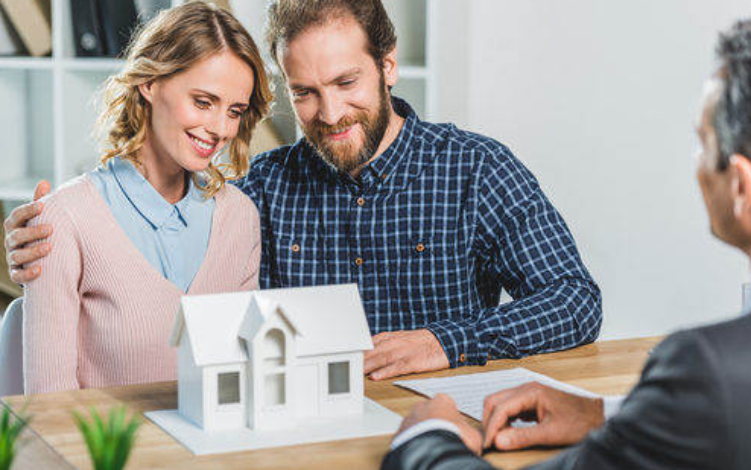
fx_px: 2006
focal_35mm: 98
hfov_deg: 21.2
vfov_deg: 13.4
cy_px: 243
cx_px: 376
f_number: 3.2
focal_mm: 95
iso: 100
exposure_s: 1/250
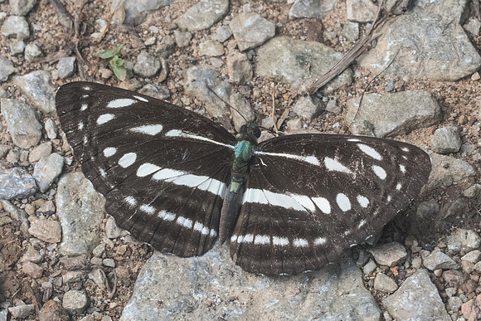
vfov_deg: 2.2
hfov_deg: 3.3
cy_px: 171
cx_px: 240
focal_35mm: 630
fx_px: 8415
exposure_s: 1/250
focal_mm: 150
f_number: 10
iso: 1000
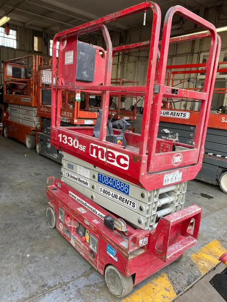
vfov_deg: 67.3
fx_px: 227
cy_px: 151
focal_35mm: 26
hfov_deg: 53.1
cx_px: 114
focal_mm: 4.25
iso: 32
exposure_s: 1/128
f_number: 1.8
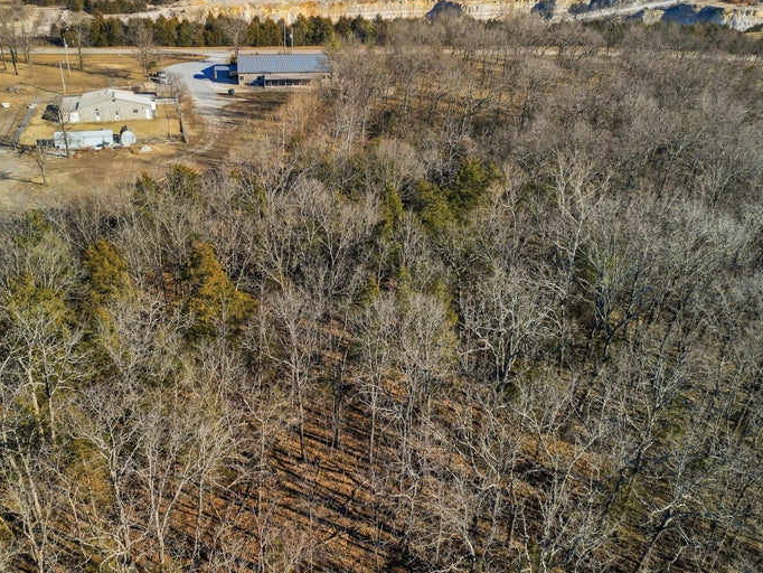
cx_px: 318
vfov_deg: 46.8
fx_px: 661
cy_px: 266
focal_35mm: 30
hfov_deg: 59.6
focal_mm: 6.7
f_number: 1.7
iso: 110
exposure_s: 1/725
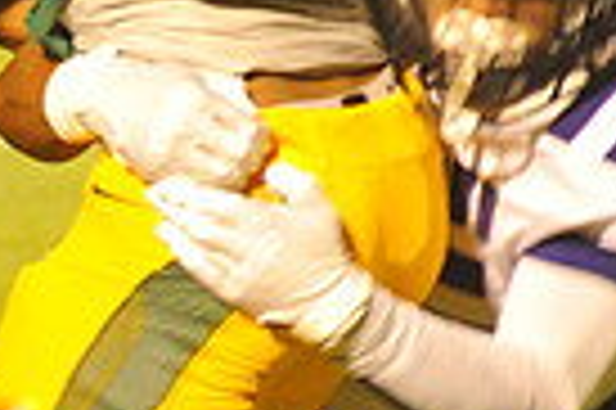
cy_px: 302
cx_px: -558
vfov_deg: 1.6
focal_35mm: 848
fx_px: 14493
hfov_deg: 2.4
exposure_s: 1/160
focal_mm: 200
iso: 6400
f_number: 5.6
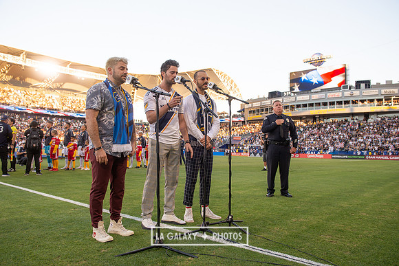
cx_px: 200
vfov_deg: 46.4
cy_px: 133
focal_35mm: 28
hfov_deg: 65.5
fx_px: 310
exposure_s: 1/250
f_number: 4.5
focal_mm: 28
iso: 160
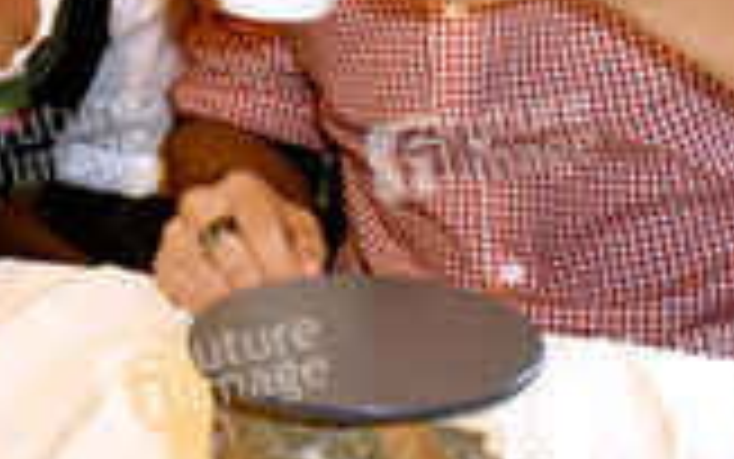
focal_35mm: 135
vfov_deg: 9.5
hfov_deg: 15.3
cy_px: -189
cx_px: 92
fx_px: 2701
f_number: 6.3
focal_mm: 32
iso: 3200
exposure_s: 1/60
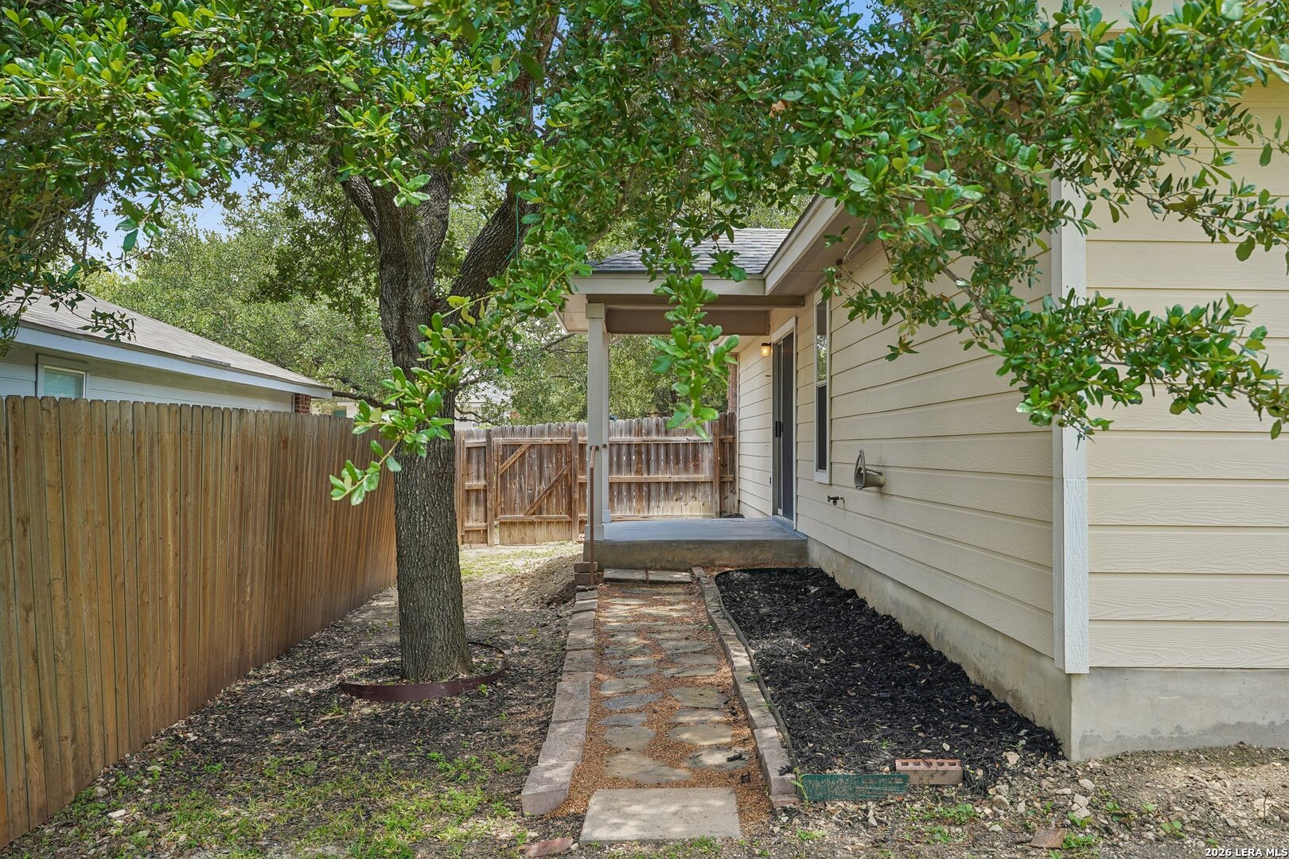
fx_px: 1110
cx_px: 644
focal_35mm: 31
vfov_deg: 42.3
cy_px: 430
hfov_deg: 60.3
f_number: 8
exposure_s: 1/40
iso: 100
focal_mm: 31
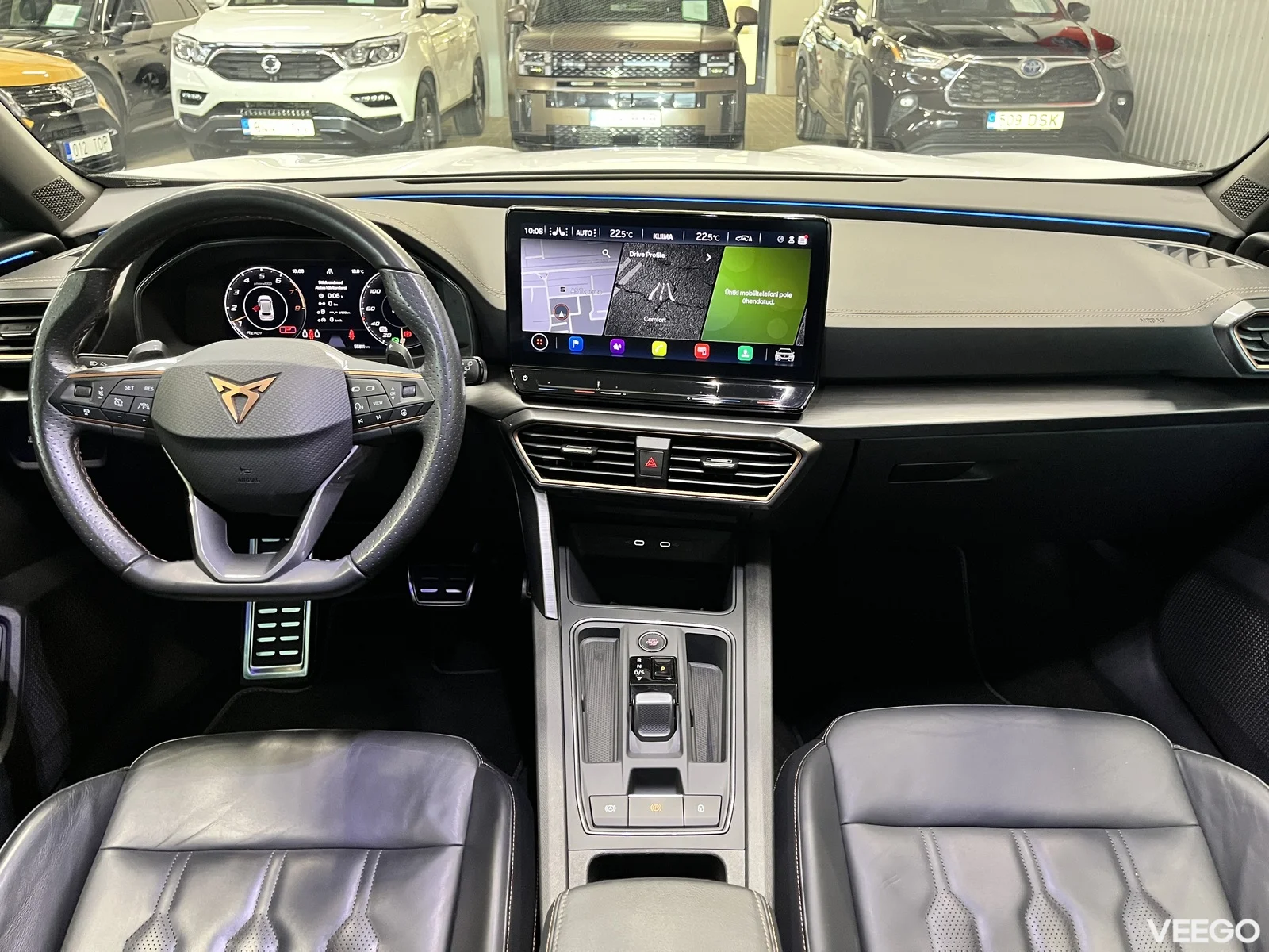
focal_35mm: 26
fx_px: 953
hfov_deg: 67.3
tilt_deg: -26.1
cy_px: 476
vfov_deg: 53.1
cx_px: 634
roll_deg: +0.1
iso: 500
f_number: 1.6
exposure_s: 1/38
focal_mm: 5.1
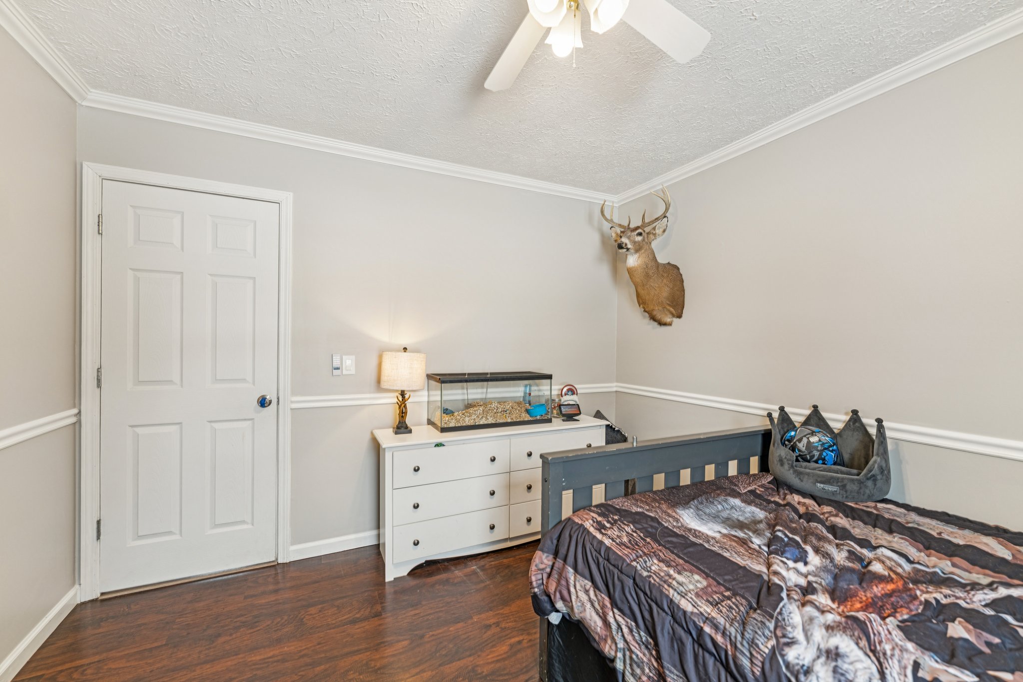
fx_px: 398
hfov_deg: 104.3
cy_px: 341
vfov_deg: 81.2
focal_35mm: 14
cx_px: 512
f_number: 4.5
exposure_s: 1/20
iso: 200
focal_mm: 14
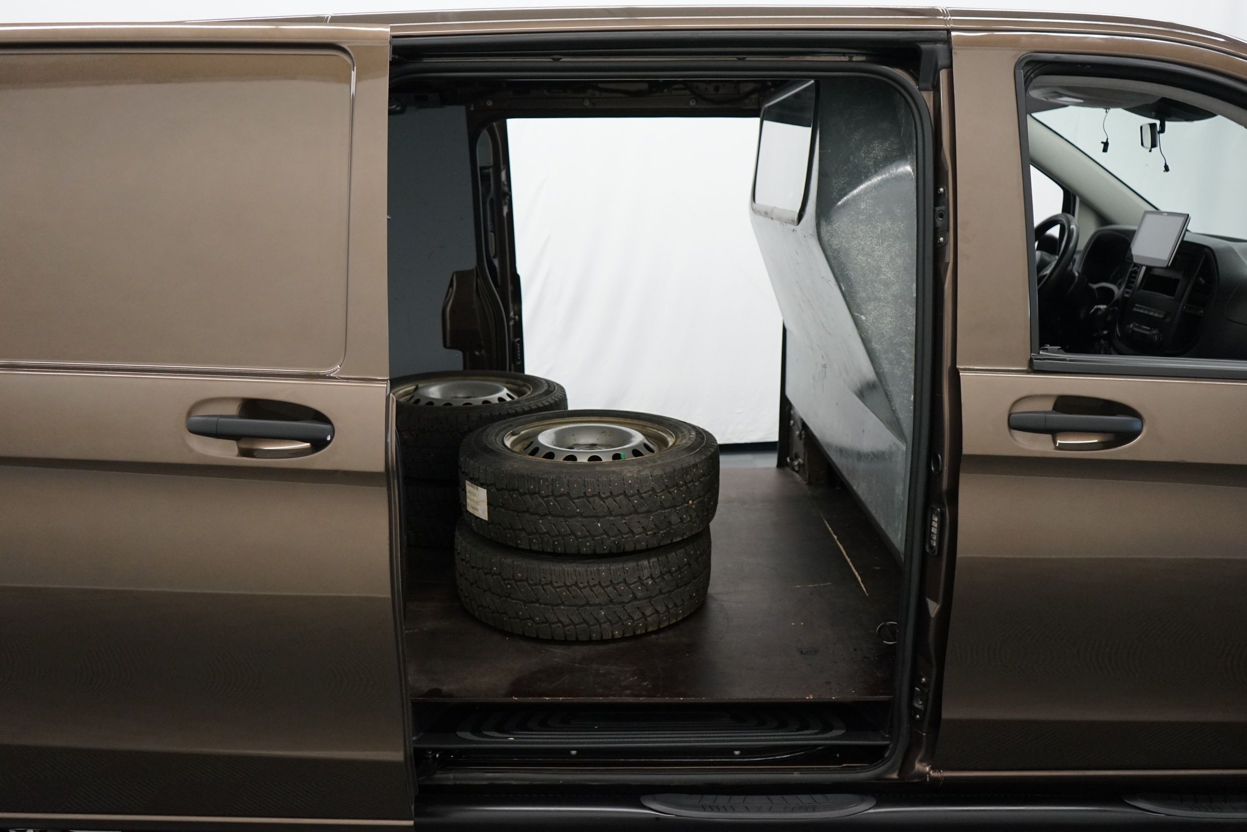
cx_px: 624
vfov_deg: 46.4
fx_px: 970
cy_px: 416
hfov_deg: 65.5
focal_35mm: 28
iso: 1600
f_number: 4
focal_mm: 28
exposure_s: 1/160
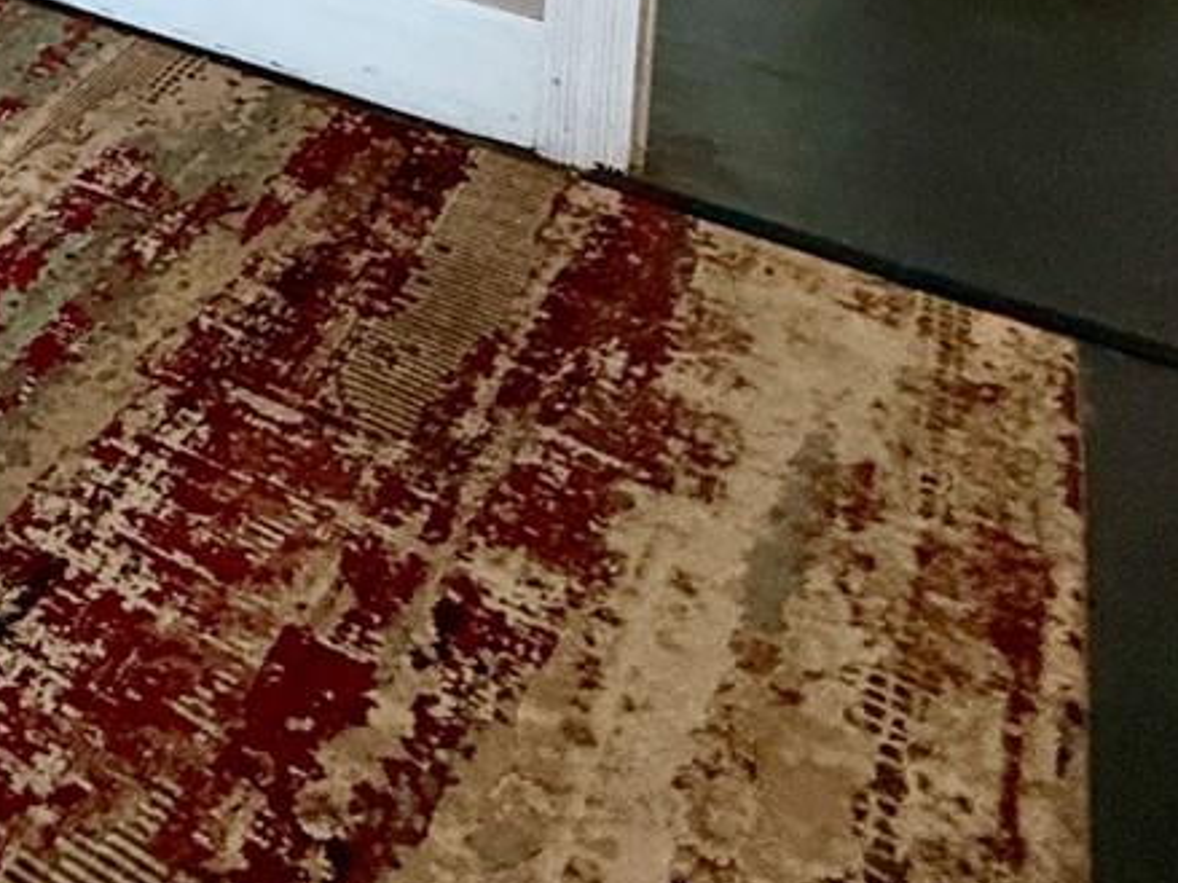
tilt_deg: -3.5
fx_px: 1735
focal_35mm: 51
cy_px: -580
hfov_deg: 27.3
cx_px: -553
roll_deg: -0.9
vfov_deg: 21.7
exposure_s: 1/60
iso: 400
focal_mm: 2.22
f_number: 2.2
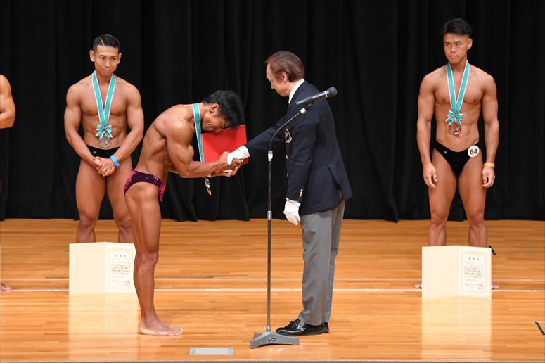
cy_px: 182
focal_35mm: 255
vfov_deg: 5.4
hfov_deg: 8.1
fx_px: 3859
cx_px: 272
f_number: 5.6
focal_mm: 170
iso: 4000
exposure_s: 1/400
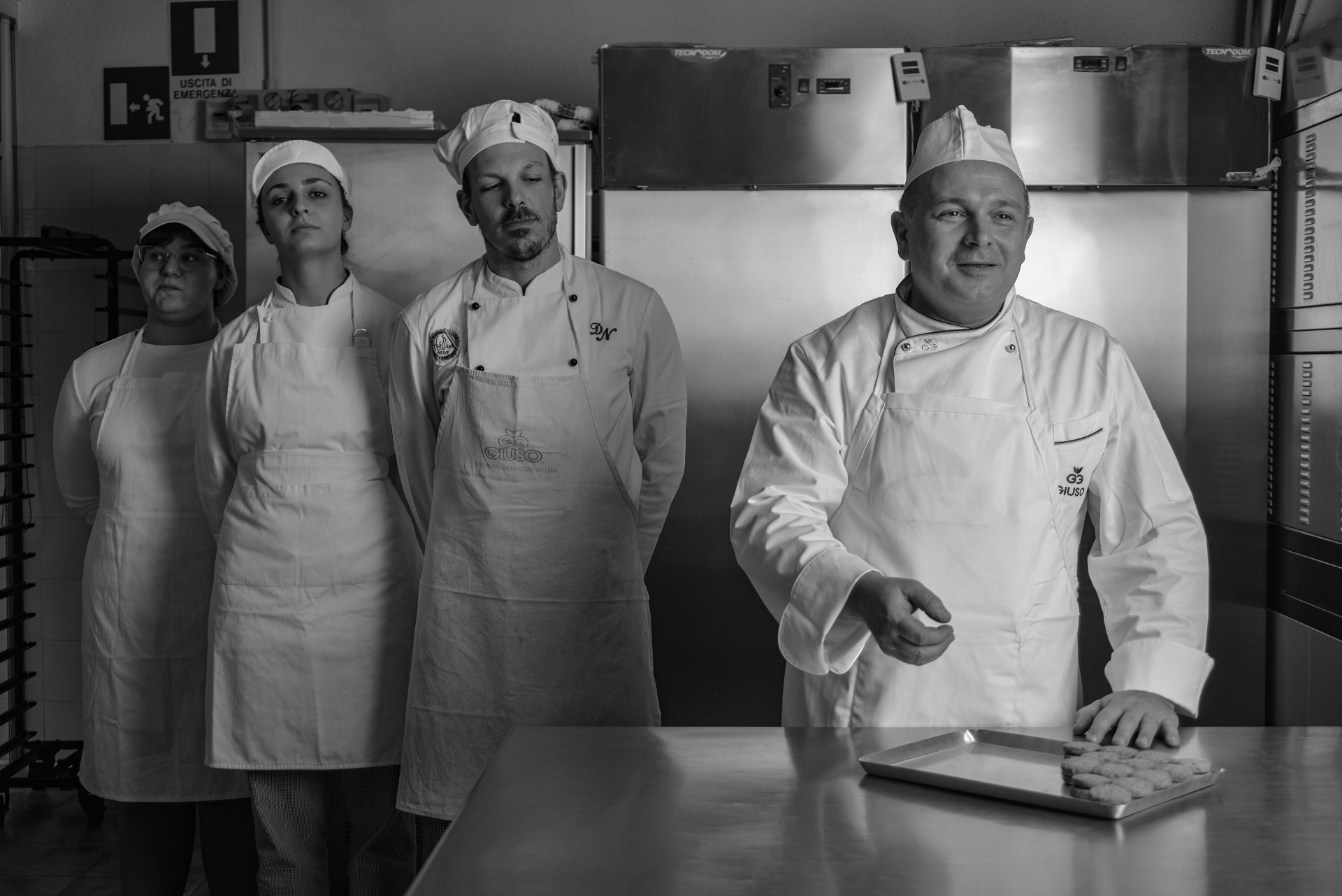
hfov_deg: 39.6
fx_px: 1864
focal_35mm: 50
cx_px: 671
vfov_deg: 27.0
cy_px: 448
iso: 160
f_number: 6.3
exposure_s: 1/200
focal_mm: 50
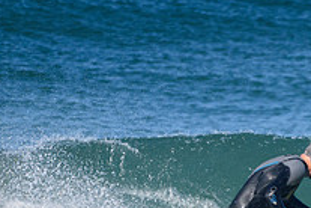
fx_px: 18140
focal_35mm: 2100
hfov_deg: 1.0
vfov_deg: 0.7
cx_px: 305
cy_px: 275
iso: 640
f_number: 5.6
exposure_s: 1/4000
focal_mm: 500
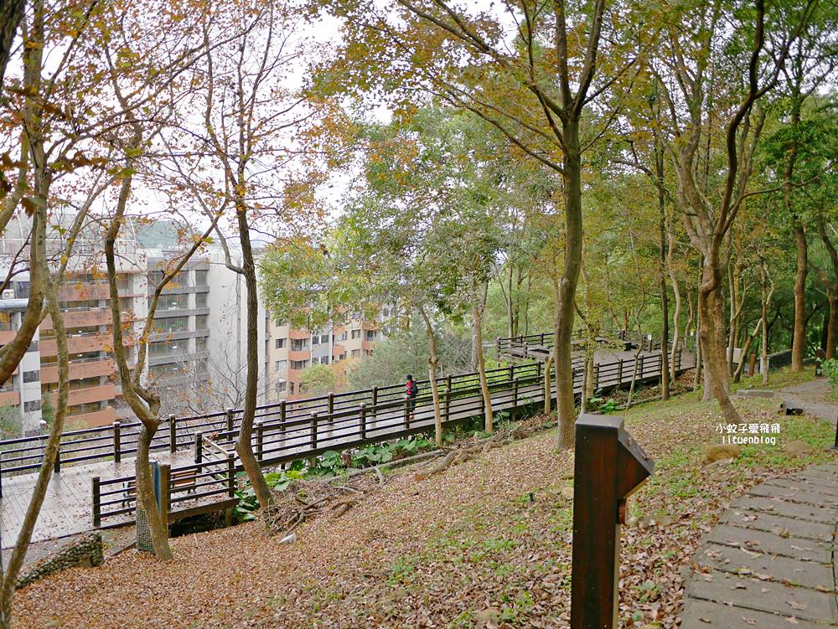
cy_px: 314
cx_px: 419
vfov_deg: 49.8
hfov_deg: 63.4
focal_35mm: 28
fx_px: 678
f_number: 2.5
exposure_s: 1/80
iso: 200
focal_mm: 14
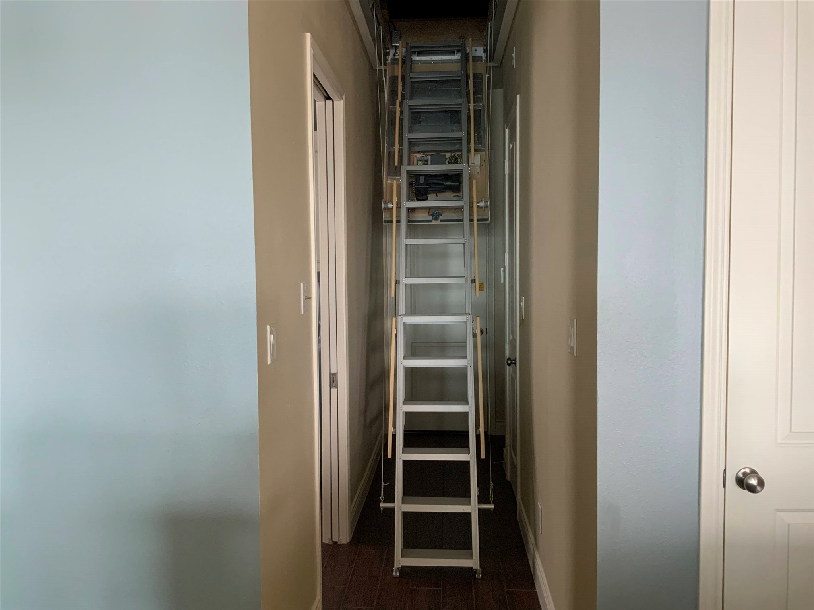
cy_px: 305
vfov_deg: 48.2
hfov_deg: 61.7
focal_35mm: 29
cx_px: 407
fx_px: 682
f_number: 1.8
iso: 160
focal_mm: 3
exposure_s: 1/60
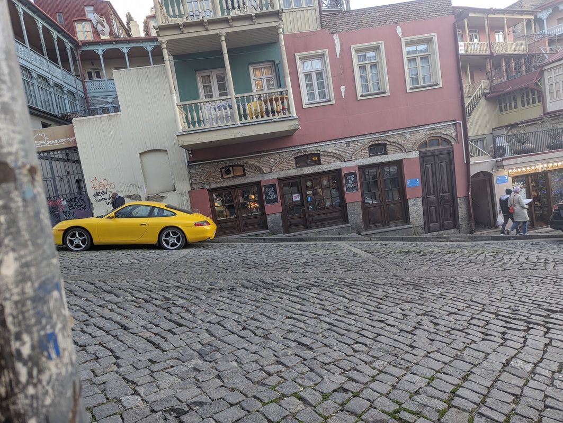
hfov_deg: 71.5
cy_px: 212
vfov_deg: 56.9
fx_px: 391
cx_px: 282
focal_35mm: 24
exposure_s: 1/66.3
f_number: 1.85
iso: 49
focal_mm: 6.81
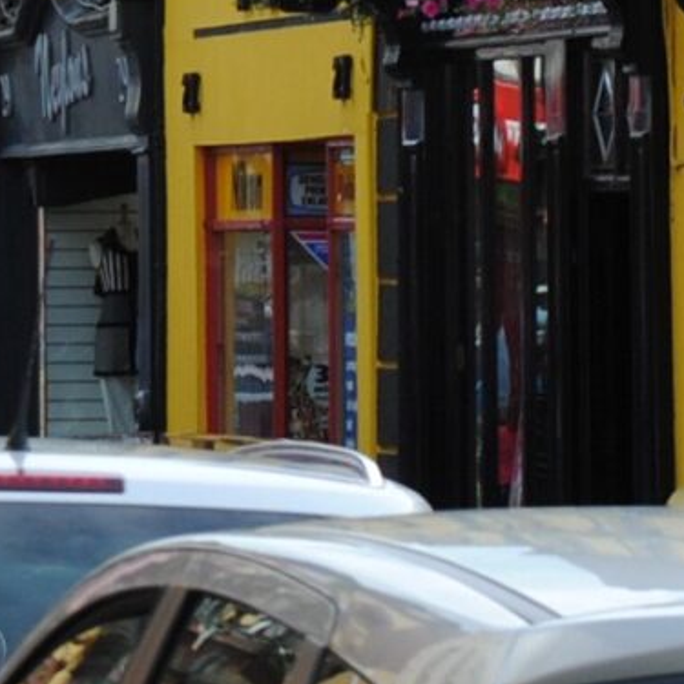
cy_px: -243
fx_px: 9747
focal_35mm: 436
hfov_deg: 3.9
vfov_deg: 4.0
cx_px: -956
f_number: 7.1
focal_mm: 50
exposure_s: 1/200
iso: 100
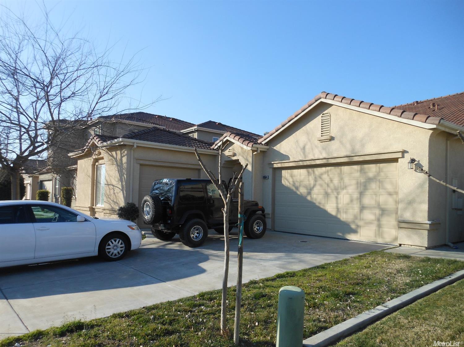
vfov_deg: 54.9
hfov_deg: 69.4
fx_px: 335
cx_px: 232
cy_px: 174
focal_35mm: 25
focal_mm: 4.5
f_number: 3.2
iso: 80
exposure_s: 1/640
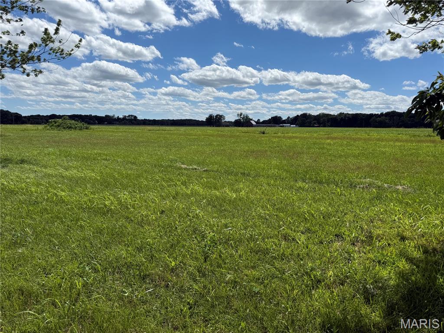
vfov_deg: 56.8
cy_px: 166
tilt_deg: -7.4
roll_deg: +1.7
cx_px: 222
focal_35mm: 24
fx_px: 308
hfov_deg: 71.6
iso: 80
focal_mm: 6.76
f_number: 1.78
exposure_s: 1/8130
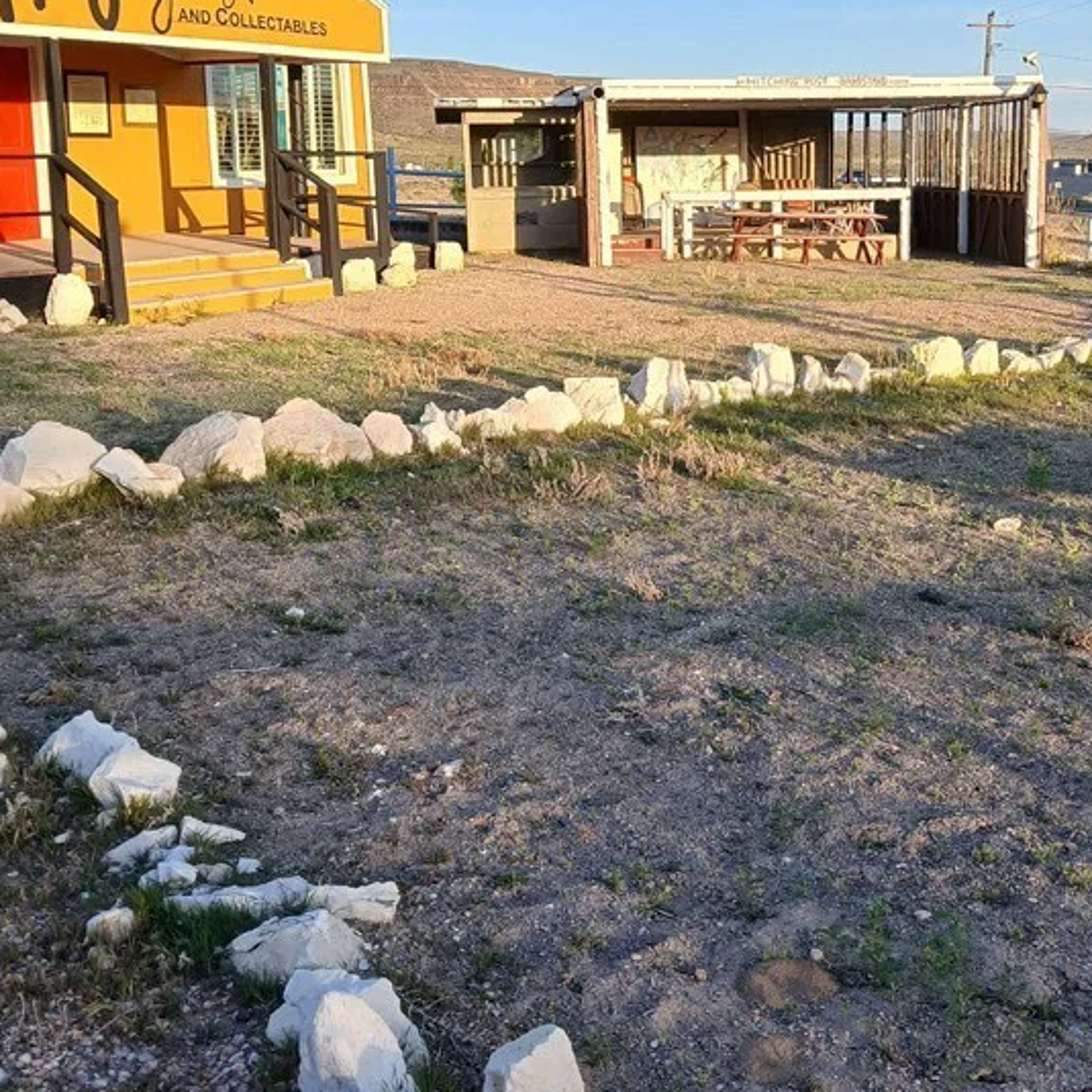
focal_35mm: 44
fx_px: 1570
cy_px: 453
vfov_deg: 38.2
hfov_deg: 37.9
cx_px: 729
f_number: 1.8
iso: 20
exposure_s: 1/220
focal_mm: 3.98
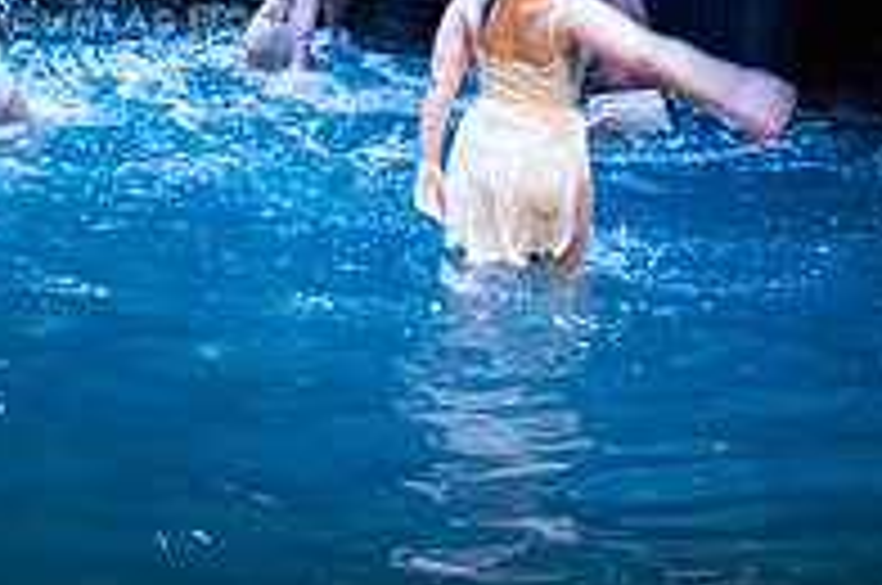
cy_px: -184
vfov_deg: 16.6
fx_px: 1883
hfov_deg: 25.7
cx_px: 126
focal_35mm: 77
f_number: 2.8
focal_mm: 26
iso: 12800
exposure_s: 1/60
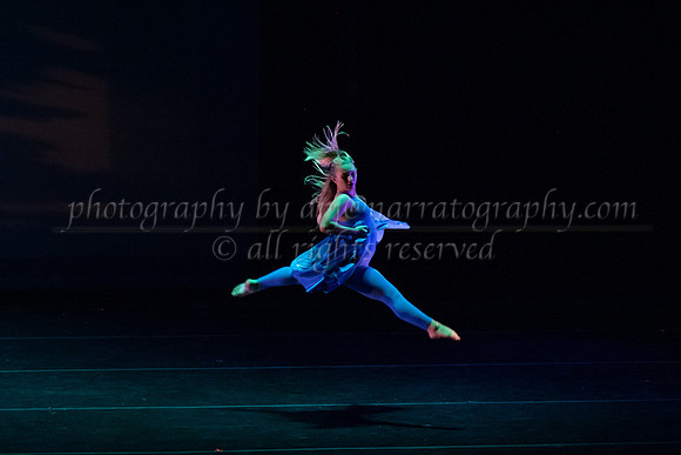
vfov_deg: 7.4
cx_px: 200
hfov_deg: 11.0
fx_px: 3517
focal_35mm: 186
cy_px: 268
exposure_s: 1/250
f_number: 3.5
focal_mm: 130
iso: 3200
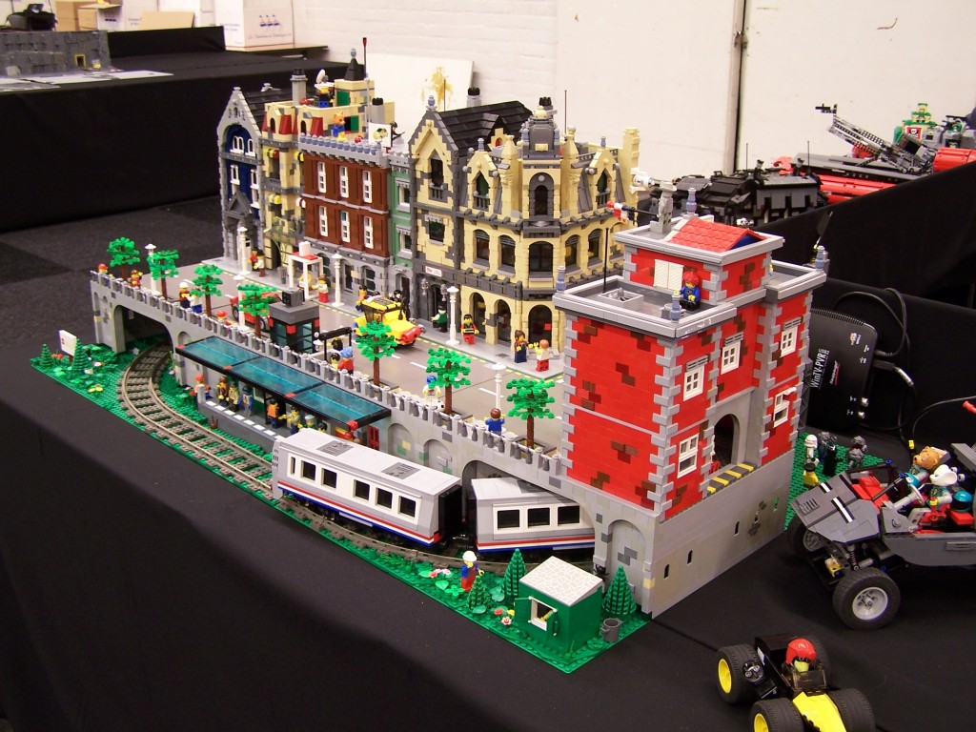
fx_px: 1071
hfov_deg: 49.0
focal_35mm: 38
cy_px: 366
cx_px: 488
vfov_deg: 37.7
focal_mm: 6.3
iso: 80
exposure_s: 1/2
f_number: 2.8
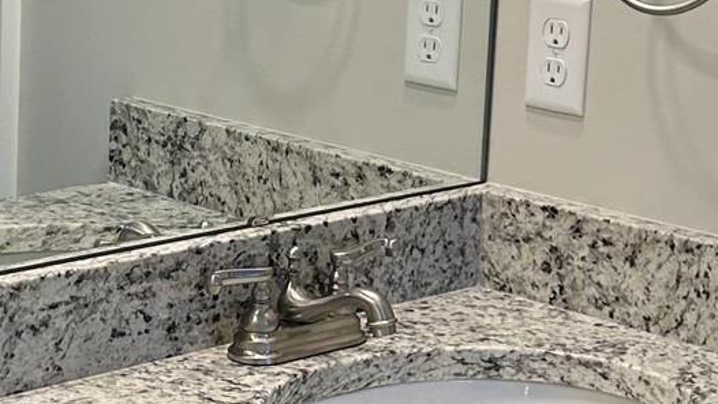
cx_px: 218
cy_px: 127
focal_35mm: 124
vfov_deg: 9.8
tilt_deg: -10.0
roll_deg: -2.3
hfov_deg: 17.2
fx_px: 2361
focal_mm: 5.7
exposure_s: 1/120
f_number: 1.5
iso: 50
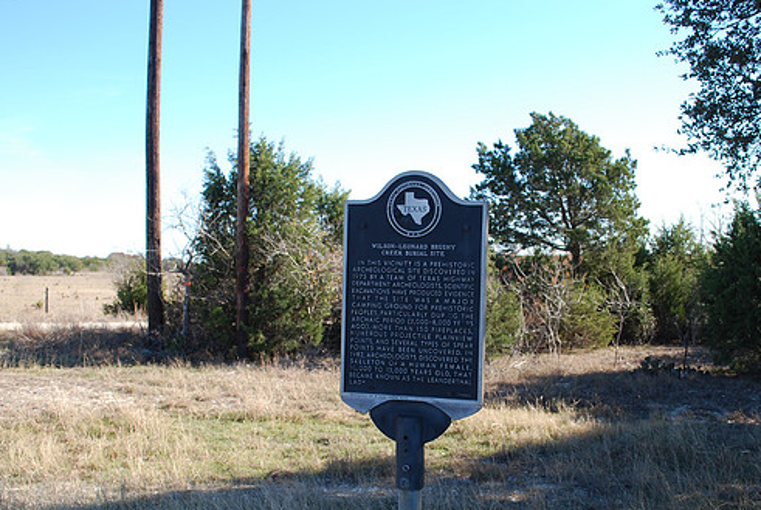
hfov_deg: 49.3
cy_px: 294
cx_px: 434
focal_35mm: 39
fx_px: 826
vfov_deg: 34.3
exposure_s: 1/160
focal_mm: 22
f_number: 6.3
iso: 100
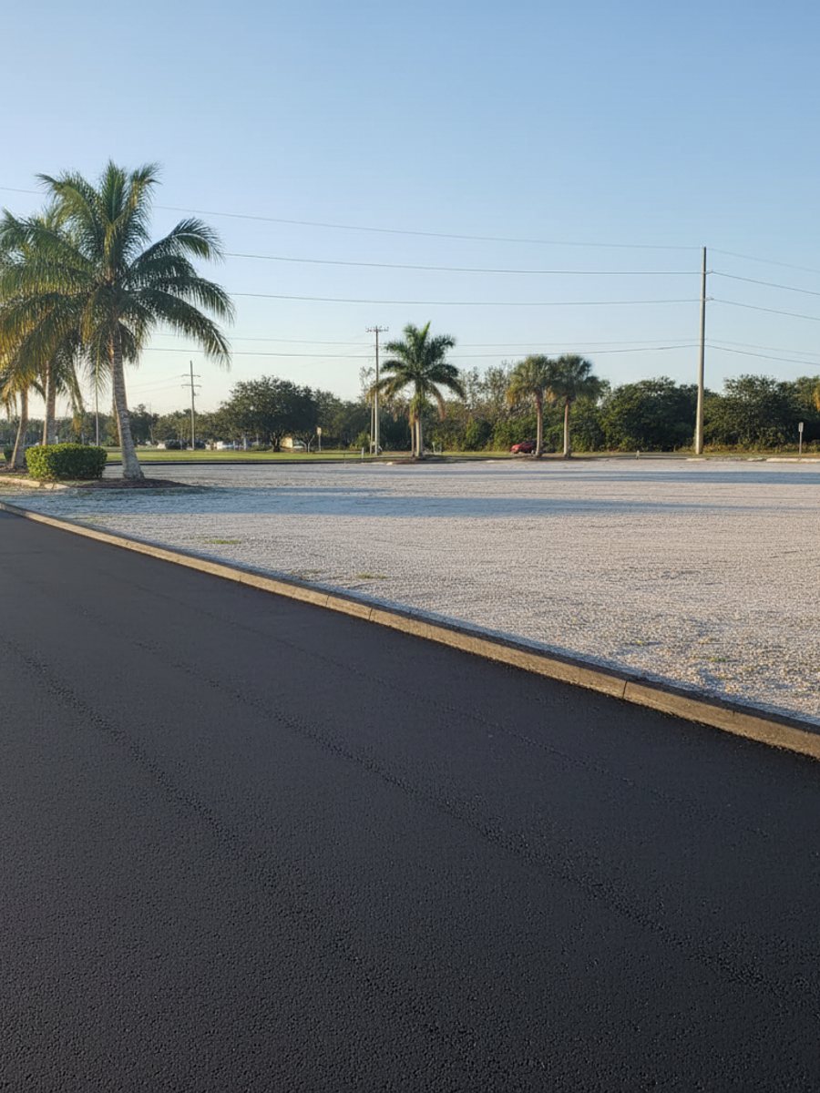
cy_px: 546
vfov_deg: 71.6
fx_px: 758
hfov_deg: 56.8
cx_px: 410
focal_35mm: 24
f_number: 1.68
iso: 917
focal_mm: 6.8
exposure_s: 1/1103
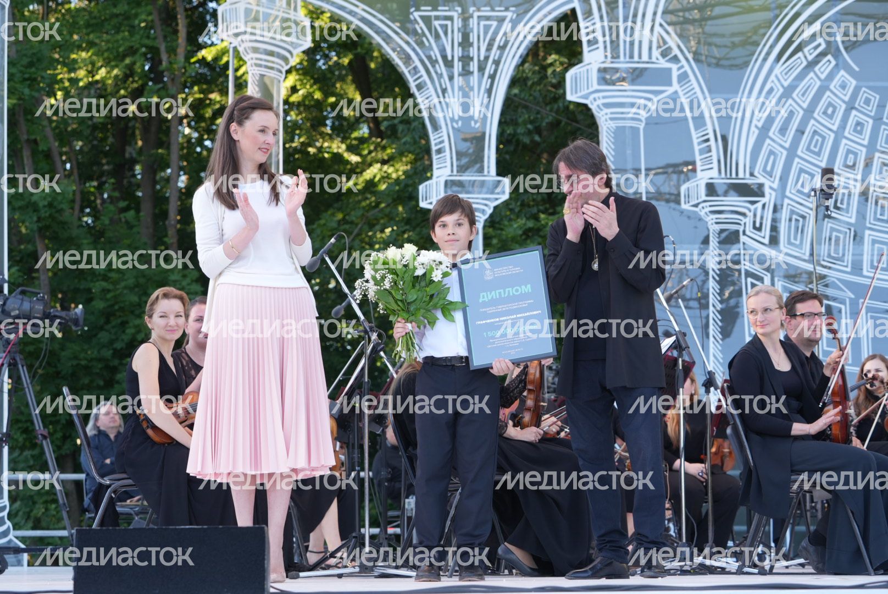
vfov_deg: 17.1
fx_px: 1975
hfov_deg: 25.3
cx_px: 444
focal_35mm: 80
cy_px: 297
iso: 640
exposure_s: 1/200
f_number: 5.6
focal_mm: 80
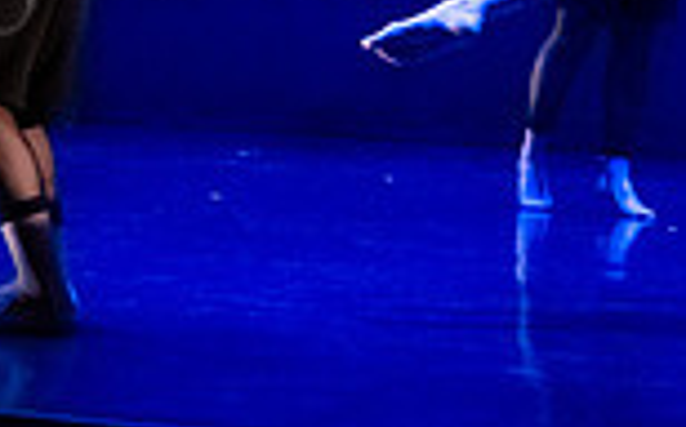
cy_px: -233
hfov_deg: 10.6
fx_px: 3680
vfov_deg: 6.6
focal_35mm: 197
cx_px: 95
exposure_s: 1/250
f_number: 2.8
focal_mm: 42
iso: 4000
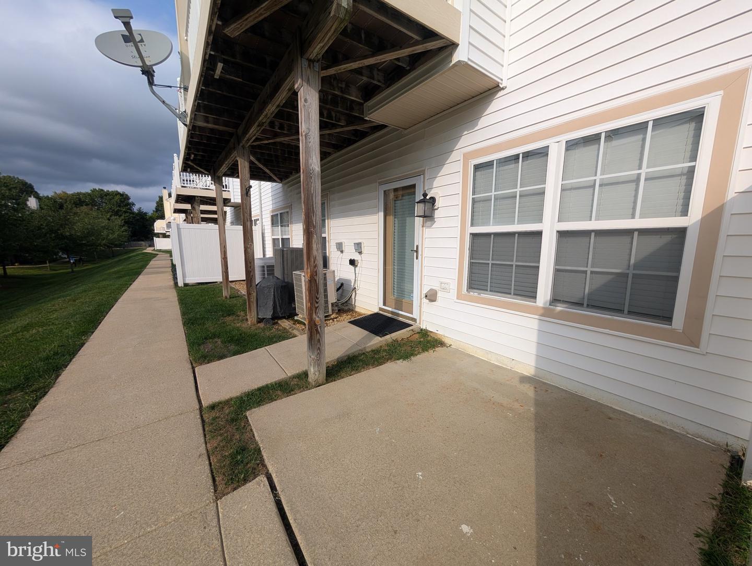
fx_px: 261
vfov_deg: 94.6
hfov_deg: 110.5
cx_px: 376
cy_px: 283
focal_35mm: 12
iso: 52
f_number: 1.7
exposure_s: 1/3077
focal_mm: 2.02
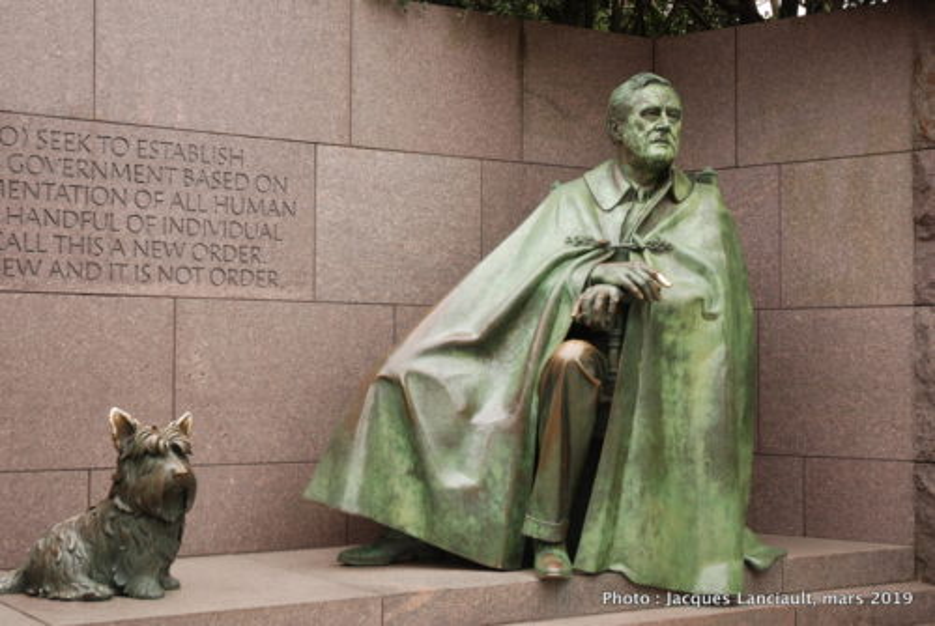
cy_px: 313
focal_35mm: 52
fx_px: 1366
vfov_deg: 25.8
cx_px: 468
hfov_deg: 37.8
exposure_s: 1/100
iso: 100
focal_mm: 35
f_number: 5
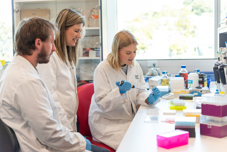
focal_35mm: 60
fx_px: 378
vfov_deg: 22.6
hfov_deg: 33.4
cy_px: 76
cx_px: 114
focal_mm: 60
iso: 200
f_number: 2.8
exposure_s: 1/100
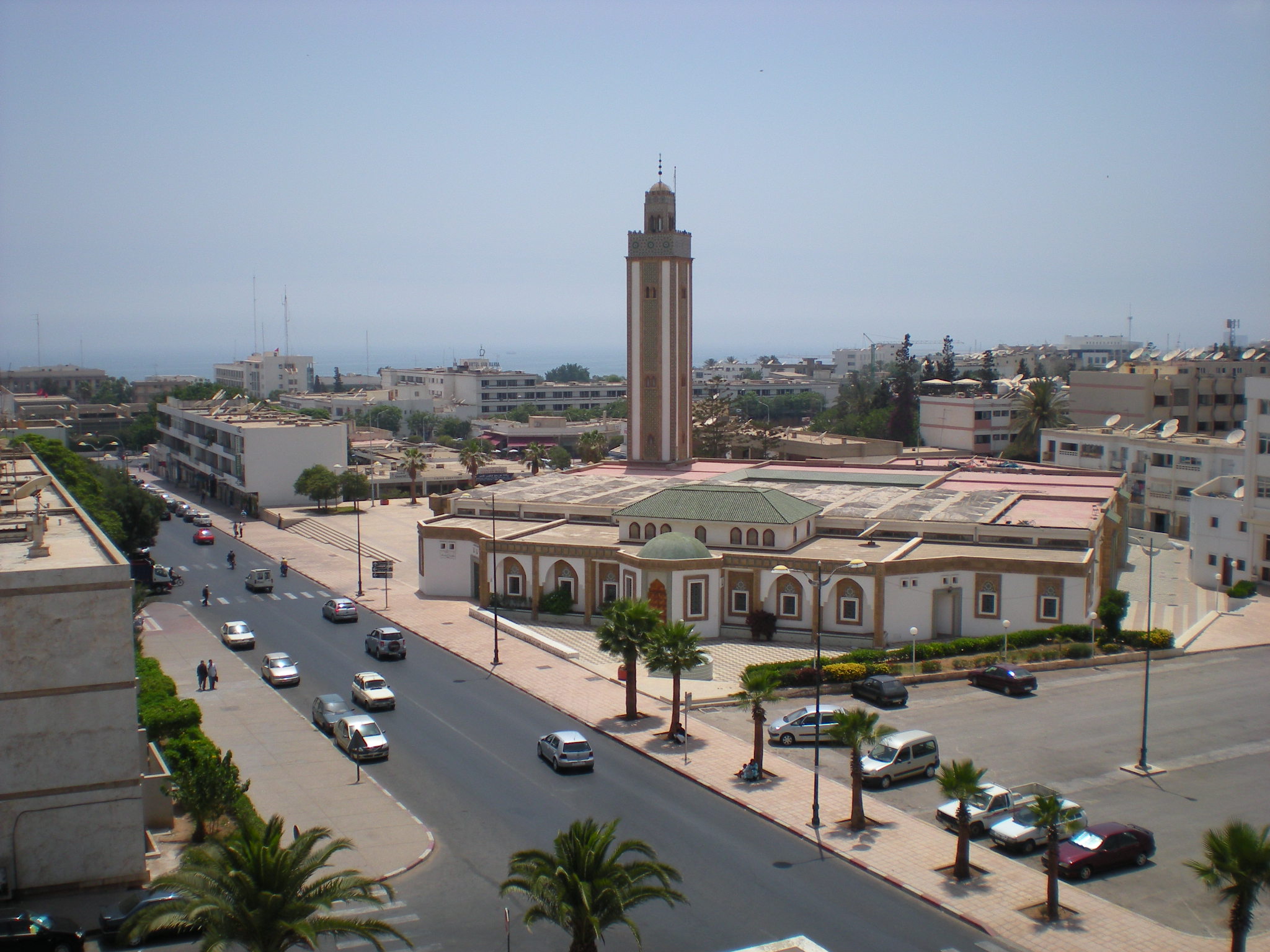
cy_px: 476
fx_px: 1394
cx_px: 635
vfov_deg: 37.7
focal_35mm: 38
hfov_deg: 49.0
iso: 64
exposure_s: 1/868
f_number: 4.6
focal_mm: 6.3
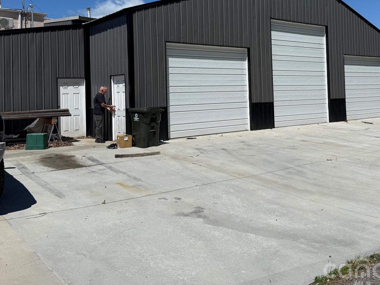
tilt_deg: +2.7
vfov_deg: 38.8
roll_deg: +1.6
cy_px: 78
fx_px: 395
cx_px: 206
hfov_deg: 51.3
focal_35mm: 36
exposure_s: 1/9091
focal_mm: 6.76
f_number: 1.78
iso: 80
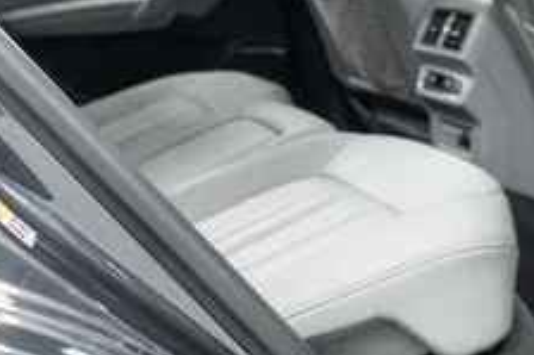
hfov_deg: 24.9
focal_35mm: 80
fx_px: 1186
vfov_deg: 16.3
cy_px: -70
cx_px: 443
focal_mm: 28
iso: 1000
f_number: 3.2
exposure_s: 1/40
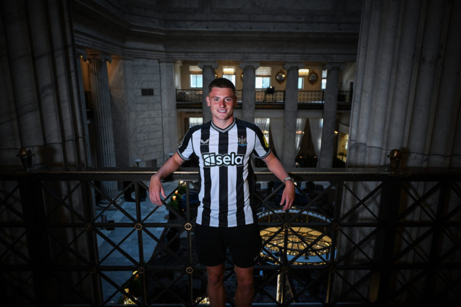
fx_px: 295
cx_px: 230
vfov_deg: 55.1
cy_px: 154
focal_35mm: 23
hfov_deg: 76.1
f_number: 2.8
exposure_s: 1/200
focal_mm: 23
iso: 2000
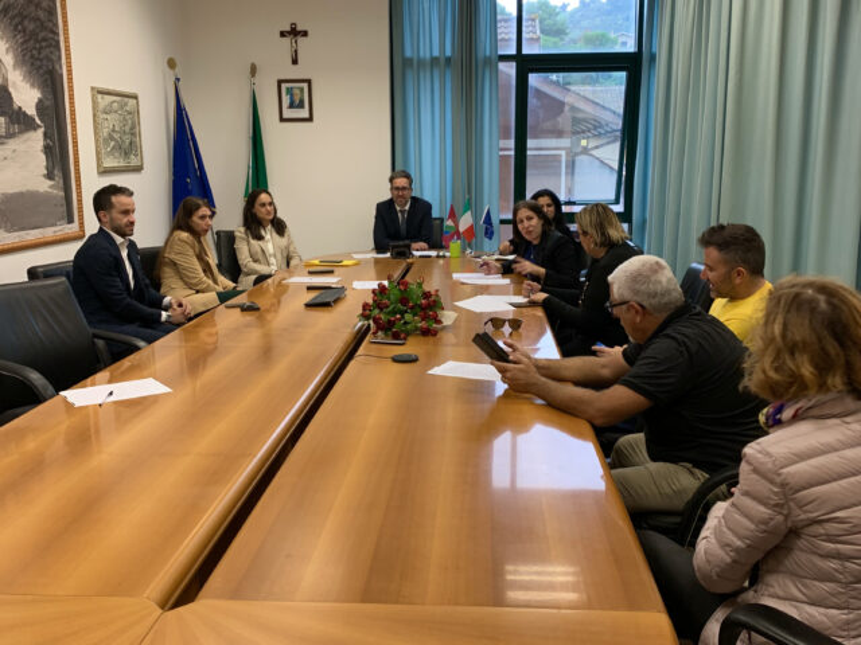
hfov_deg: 67.3
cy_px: 322
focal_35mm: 26
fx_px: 647
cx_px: 430
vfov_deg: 53.1
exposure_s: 1/50
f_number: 1.8
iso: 64
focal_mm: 4.25
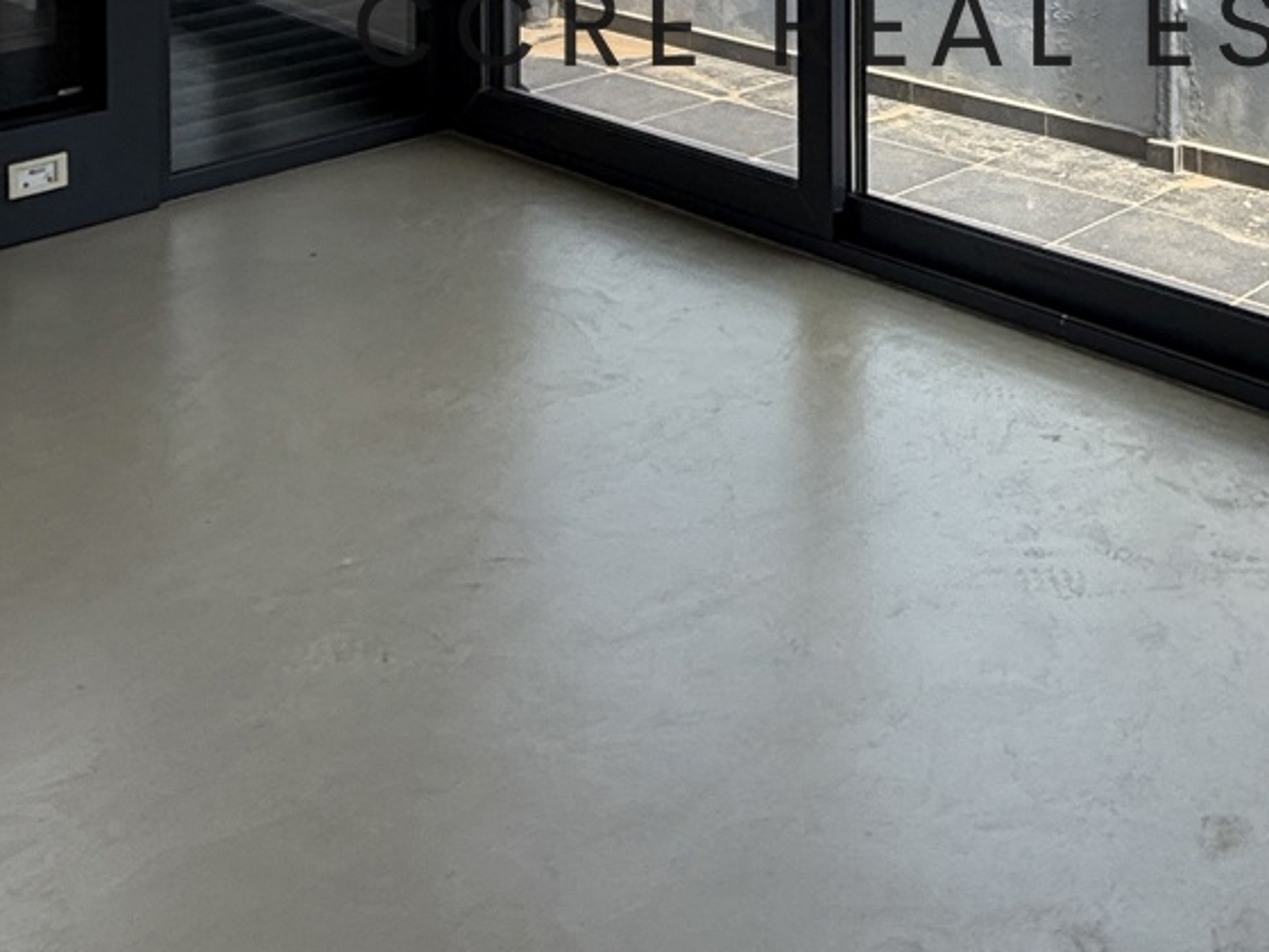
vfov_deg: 25.0
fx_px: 1760
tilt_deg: -2.2
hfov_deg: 38.5
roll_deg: -0.5
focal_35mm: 48
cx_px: 974
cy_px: -376
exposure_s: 1/502
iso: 40
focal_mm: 2.22
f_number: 2.2
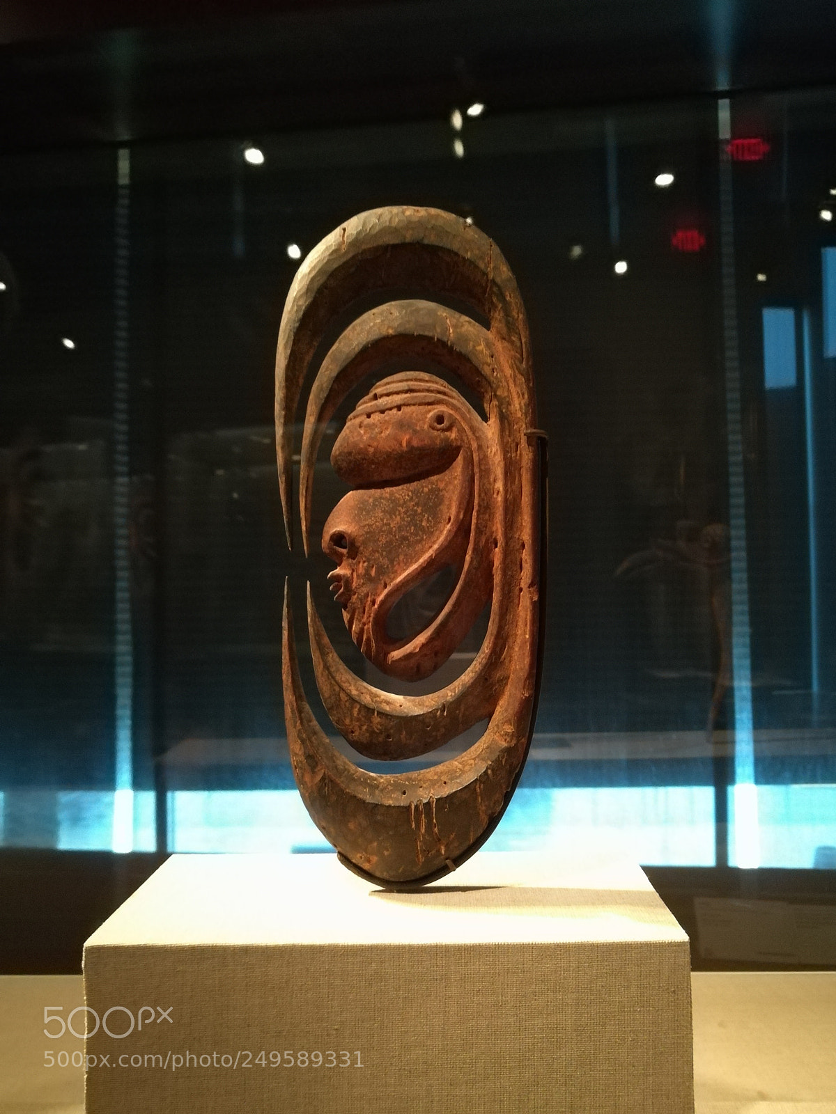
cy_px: 557
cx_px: 418
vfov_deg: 67.3
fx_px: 837
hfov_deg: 53.1
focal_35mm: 26
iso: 800
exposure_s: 1/15
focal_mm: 3.83
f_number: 2.2
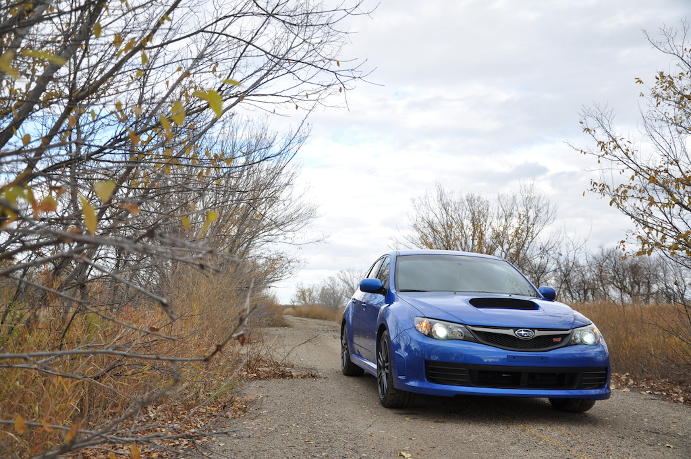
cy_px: 230
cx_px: 346
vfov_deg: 36.8
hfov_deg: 53.2
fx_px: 690
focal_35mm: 36
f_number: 3.8
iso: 250
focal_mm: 24
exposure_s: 1/500
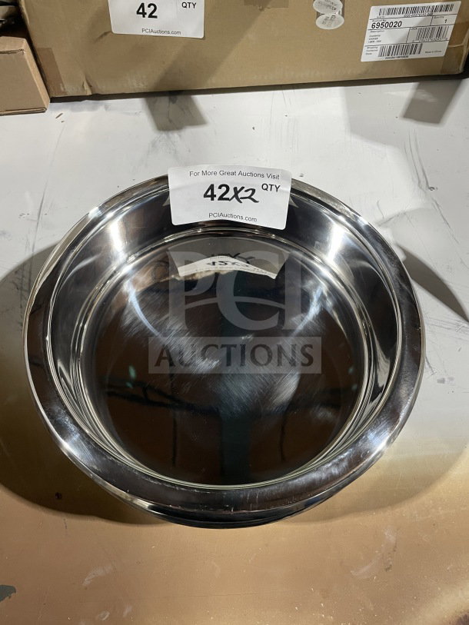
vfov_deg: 67.3
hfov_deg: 53.1
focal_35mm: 26
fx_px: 470
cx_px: 234
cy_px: 312
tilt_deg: -58.6
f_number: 1.6
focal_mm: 4.2
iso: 250
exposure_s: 1/60
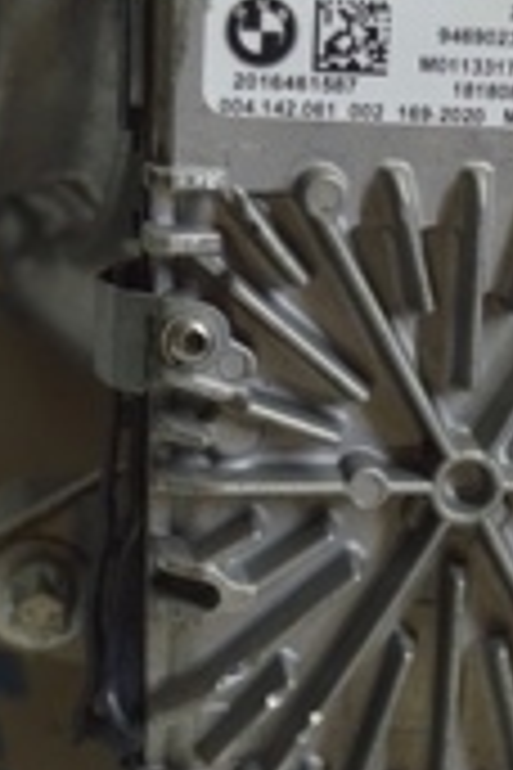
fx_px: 2424
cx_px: 443
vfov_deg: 18.0
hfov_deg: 12.0
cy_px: 437
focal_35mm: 113
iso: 400
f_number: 4
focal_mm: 27
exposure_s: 1/40
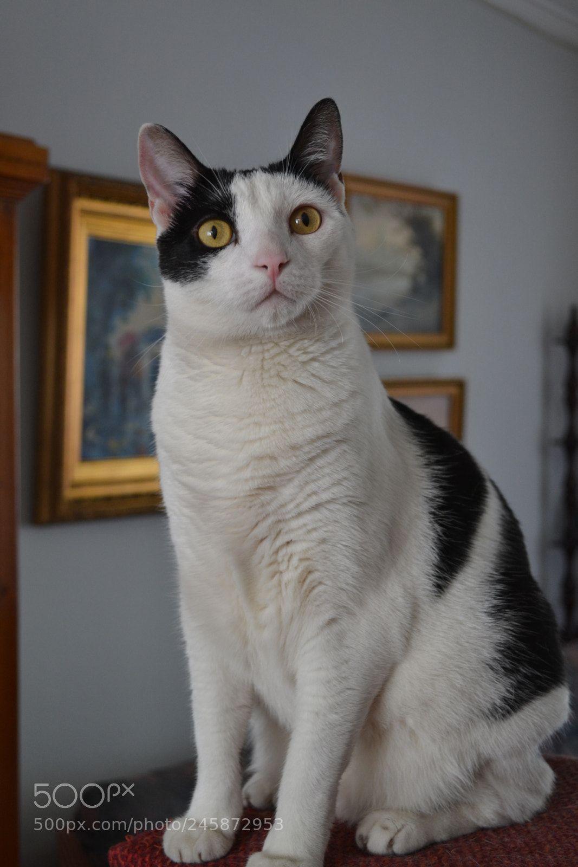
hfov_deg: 25.8
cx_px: 289
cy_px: 434
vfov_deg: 37.8
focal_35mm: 52
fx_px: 1264
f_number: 5
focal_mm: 35
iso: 450
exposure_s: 1/15
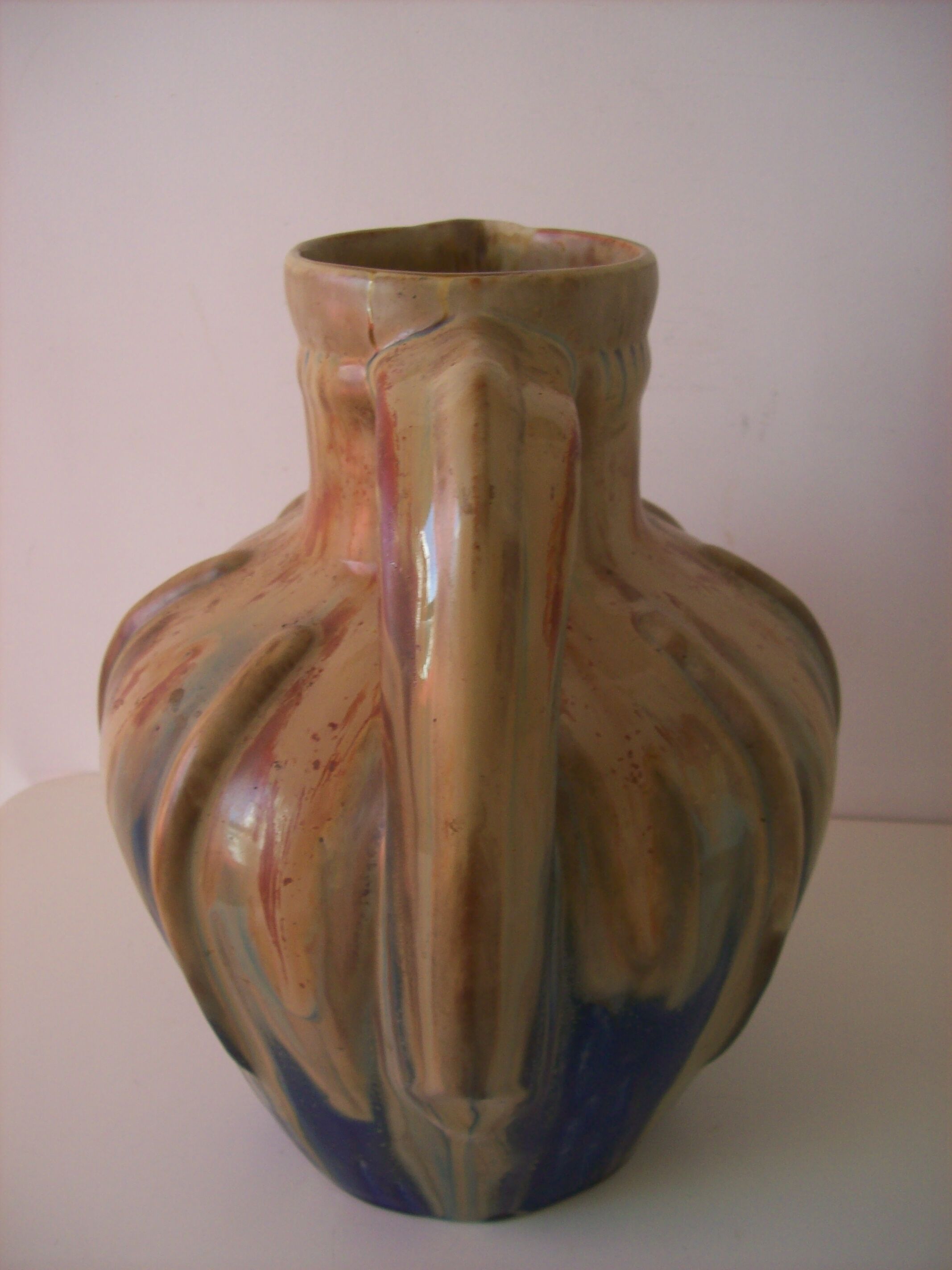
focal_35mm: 36
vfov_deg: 51.4
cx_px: 476
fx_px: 1321
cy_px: 635
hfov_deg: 39.6
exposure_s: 1/64
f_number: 2.7
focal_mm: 6
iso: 80
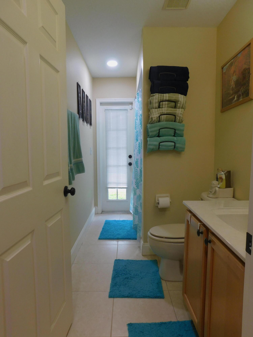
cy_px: 168
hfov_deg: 58.9
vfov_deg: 73.9
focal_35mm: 23
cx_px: 126
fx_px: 224
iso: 125
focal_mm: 4
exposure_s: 1/40
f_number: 3
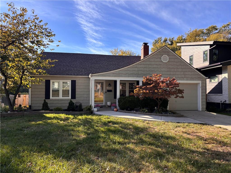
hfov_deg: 67.3
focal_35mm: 26
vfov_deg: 53.1
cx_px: 116
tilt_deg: +2.3
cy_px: 86
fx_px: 174
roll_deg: -0.3
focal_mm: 5.96
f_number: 1.6
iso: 50
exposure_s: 1/1399
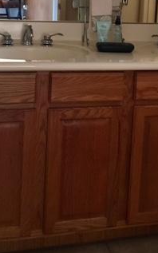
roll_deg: -2.2
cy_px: 20
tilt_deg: -4.9
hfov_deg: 20.8
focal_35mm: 62
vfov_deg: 31.3
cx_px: 113
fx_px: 427
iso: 200
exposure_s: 1/17
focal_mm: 4.15
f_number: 2.2
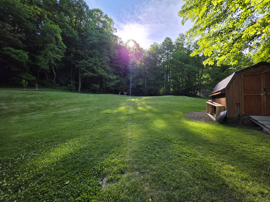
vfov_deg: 89.9
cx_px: 135
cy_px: 101
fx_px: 101
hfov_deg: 106.2
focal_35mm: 13
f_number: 1.9
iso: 32
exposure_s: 1/997
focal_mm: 2.2
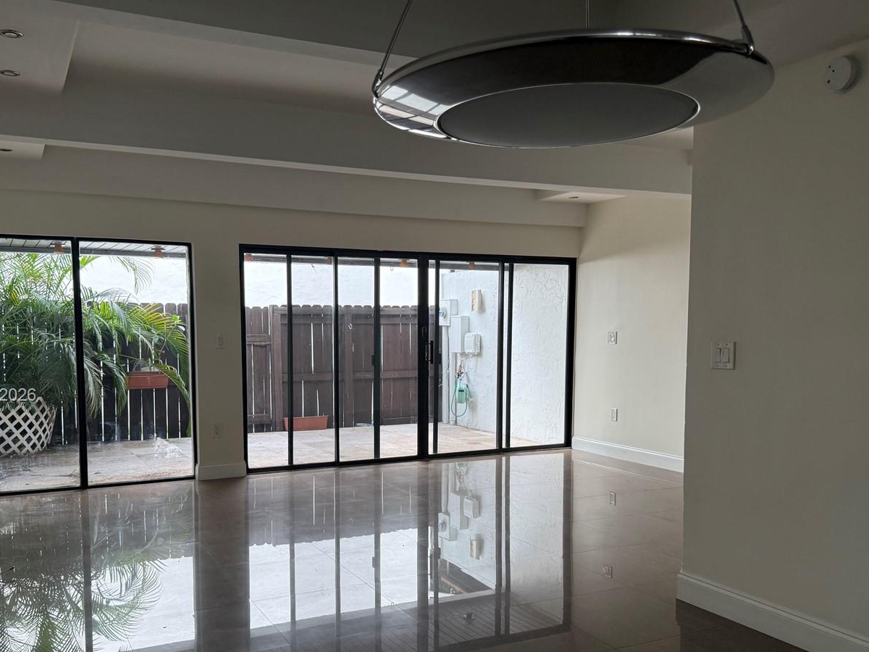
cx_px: 390
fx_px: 803
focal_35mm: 32
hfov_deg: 56.7
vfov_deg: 43.9
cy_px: 396
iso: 160
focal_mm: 6.76
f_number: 1.78
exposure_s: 1/233
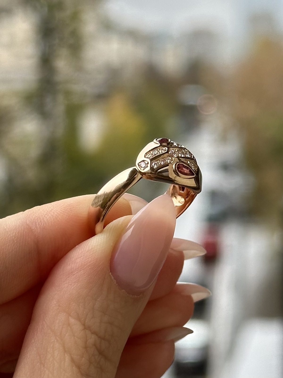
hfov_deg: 30.3
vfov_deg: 39.7
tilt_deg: -6.8
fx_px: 523
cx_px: 142
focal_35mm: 48
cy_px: 189
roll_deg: +0.9
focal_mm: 6.86
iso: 50
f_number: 1.78
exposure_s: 1/250
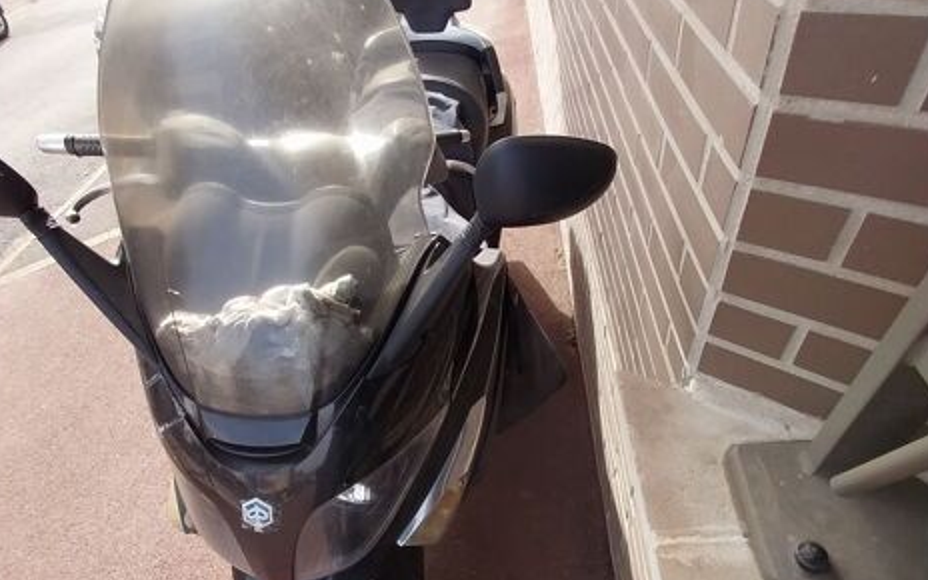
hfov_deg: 88.0
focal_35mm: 19
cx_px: 460
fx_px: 481
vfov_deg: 62.2
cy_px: 310
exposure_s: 1/252
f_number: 2.2
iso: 64
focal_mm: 1.13
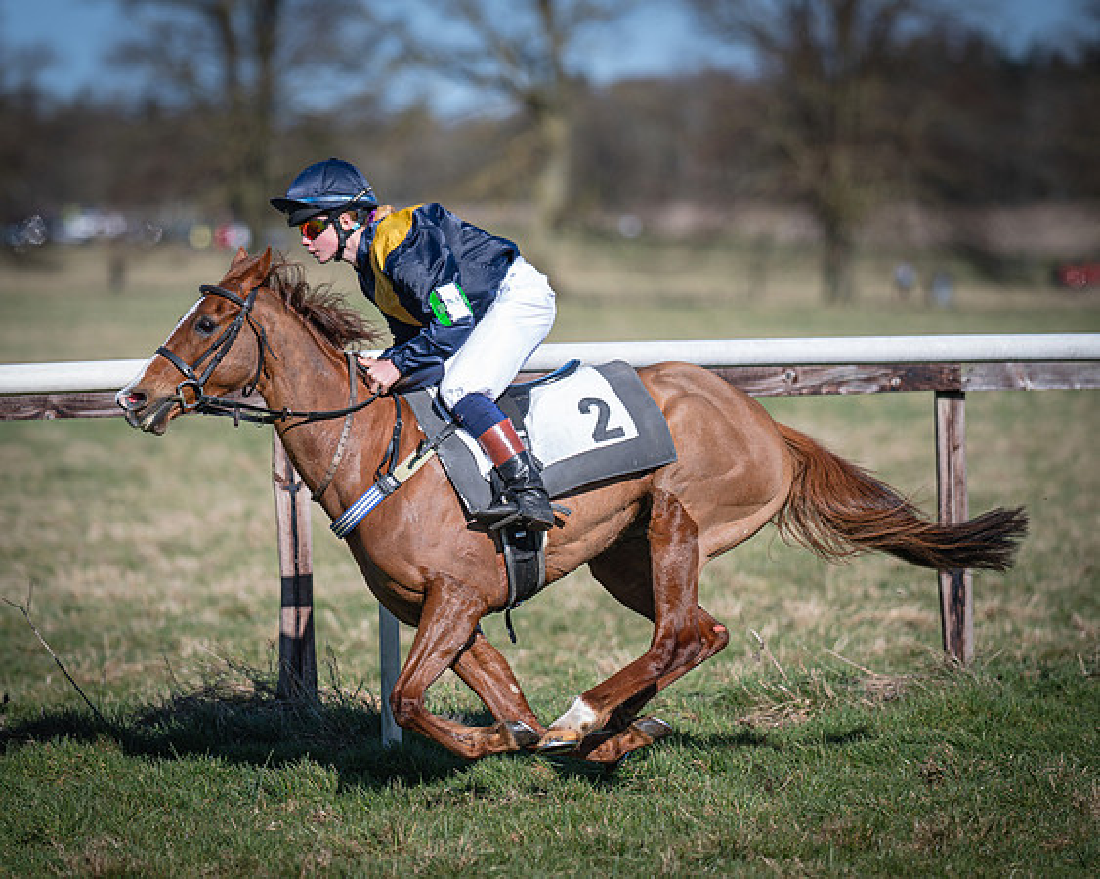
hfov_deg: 8.1
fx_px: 7756
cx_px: 523
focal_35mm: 238
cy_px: 438
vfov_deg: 6.5
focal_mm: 135
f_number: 1.8
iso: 50
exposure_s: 1/3200
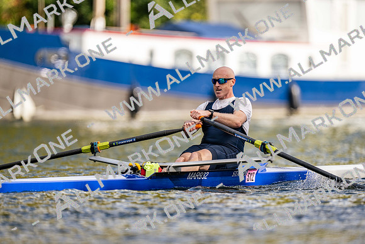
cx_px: 182
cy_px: 122
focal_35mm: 600
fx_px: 6088
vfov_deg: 2.3
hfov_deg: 3.4
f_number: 4
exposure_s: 1/2500
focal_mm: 600
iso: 180
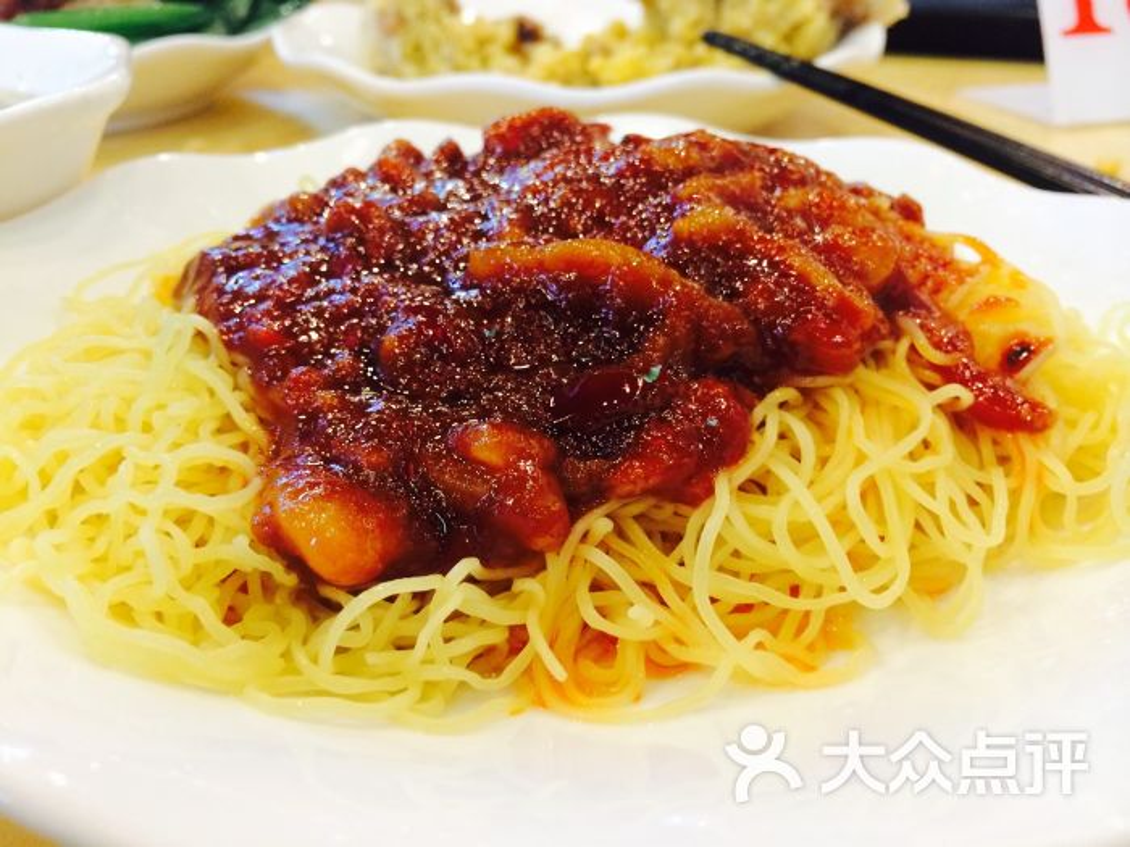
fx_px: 979
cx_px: 565
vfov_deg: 46.8
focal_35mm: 30
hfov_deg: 60.0
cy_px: 424
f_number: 2.2
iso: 125
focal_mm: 4.12
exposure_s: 1/30
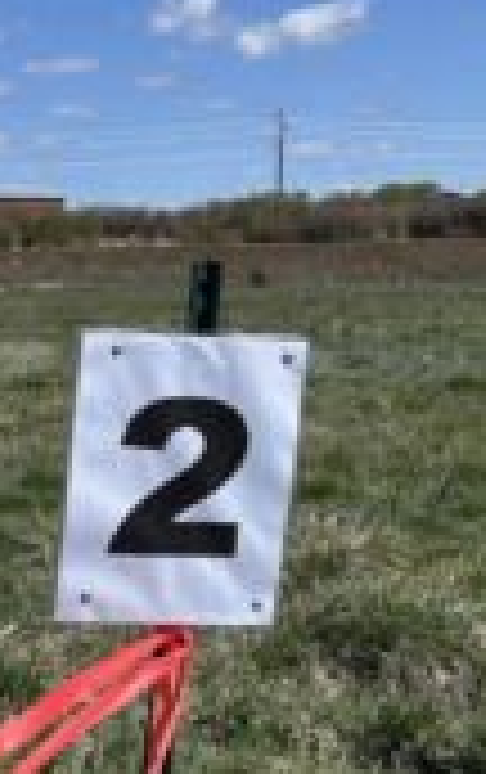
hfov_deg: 18.3
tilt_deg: -9.2
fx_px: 1352
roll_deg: +1.8
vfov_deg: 31.6
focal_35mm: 64
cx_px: -225
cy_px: 531
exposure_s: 1/4082
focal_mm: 5.96
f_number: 1.6
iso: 50
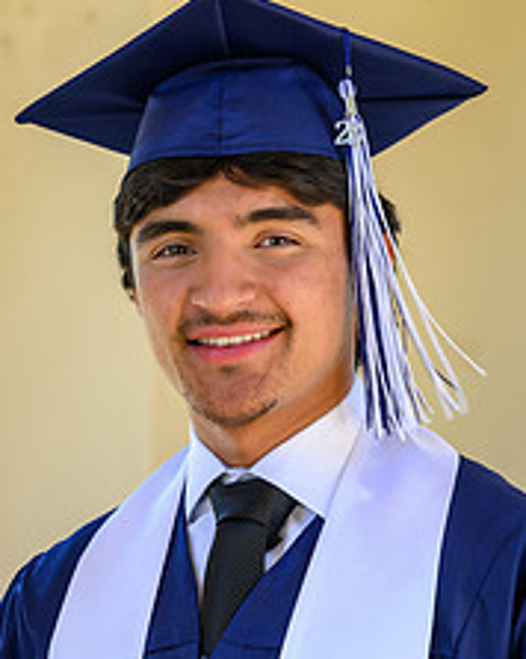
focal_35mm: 161
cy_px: 582
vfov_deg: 11.9
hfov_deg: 9.6
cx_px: 293
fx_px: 3137
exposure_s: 1/80
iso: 100
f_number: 5.6
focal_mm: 85
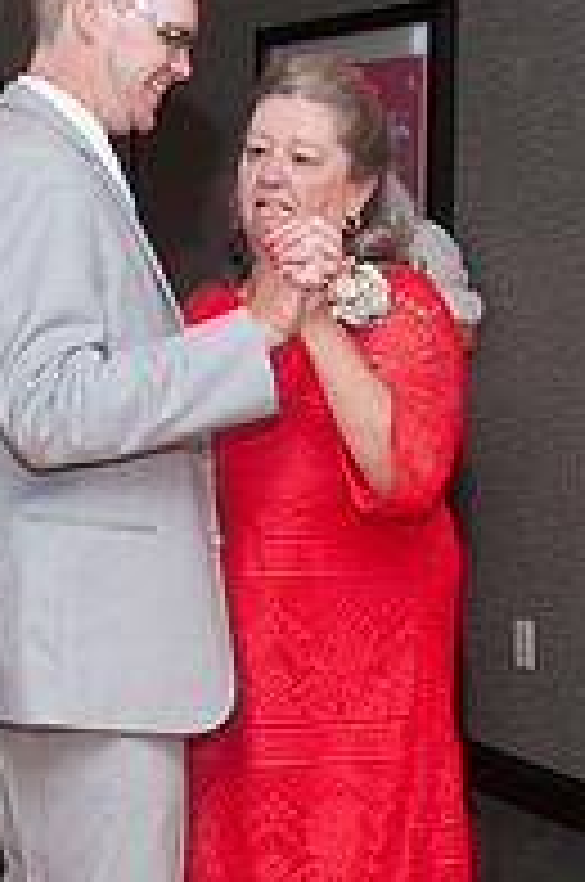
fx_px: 2275
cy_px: 675
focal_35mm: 93
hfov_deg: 14.6
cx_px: 218
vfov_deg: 21.7
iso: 800
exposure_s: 1/60
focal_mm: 27
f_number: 5.6
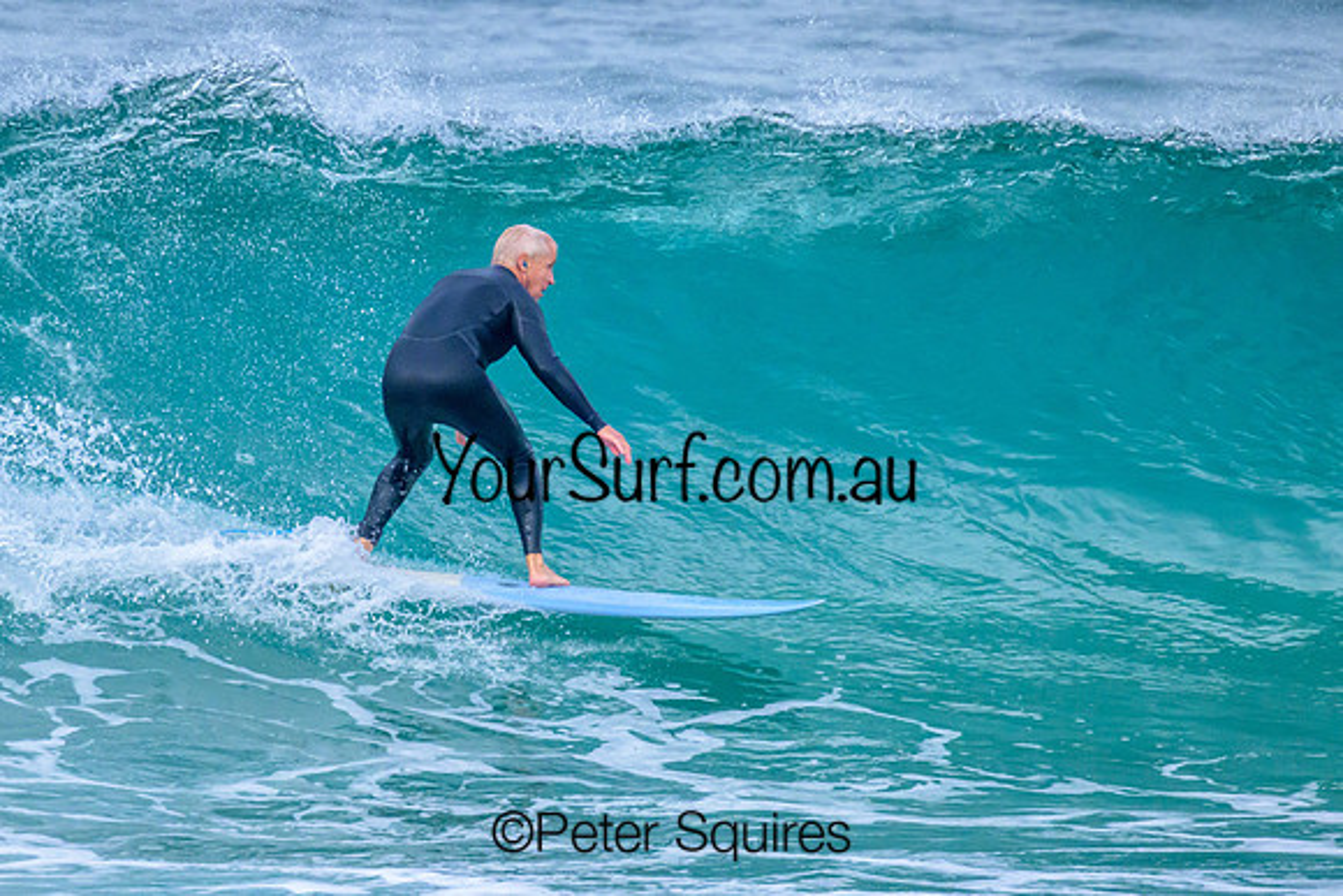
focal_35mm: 1099
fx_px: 41004
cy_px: 424
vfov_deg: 1.3
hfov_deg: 1.9
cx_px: 600
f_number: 11
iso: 2500
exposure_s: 1/2000
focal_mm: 800
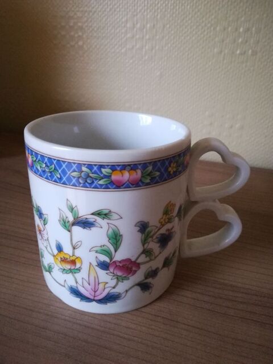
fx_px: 273
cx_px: 136
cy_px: 182
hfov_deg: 53.1
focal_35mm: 26
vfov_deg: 67.3
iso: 1000
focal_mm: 3.83
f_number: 2.2
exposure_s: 1/14.3
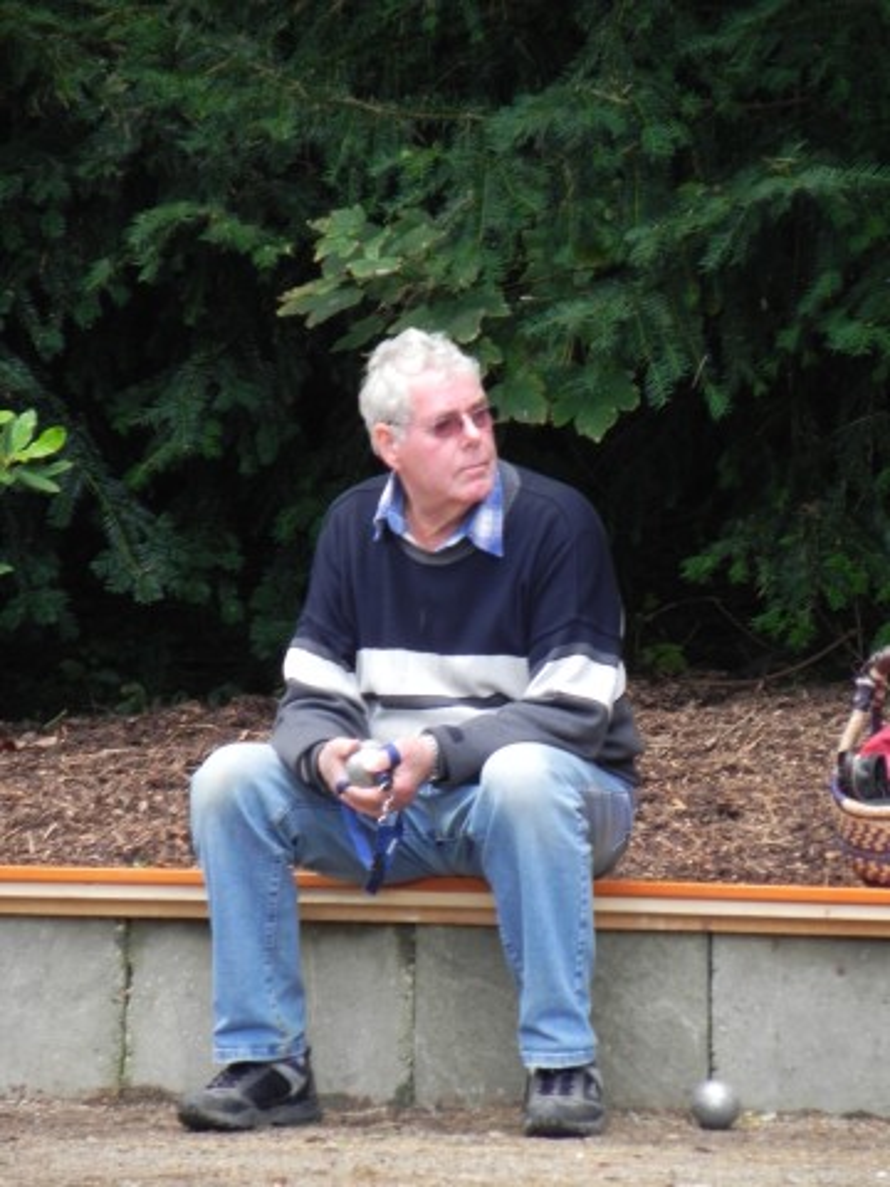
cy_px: 594
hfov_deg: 3.1
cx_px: 445
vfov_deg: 4.1
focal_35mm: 481
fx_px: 16489
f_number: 5
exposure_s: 1/60
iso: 191
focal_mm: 85.6
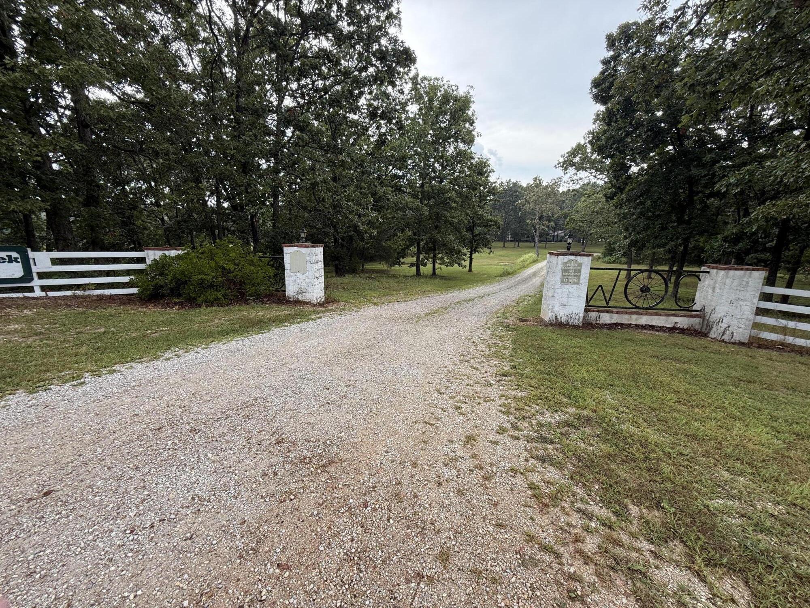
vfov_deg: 85.7
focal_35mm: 14
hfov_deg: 102.1
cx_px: 405
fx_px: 328
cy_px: 304
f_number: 2.2
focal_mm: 2.22
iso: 50
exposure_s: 1/168
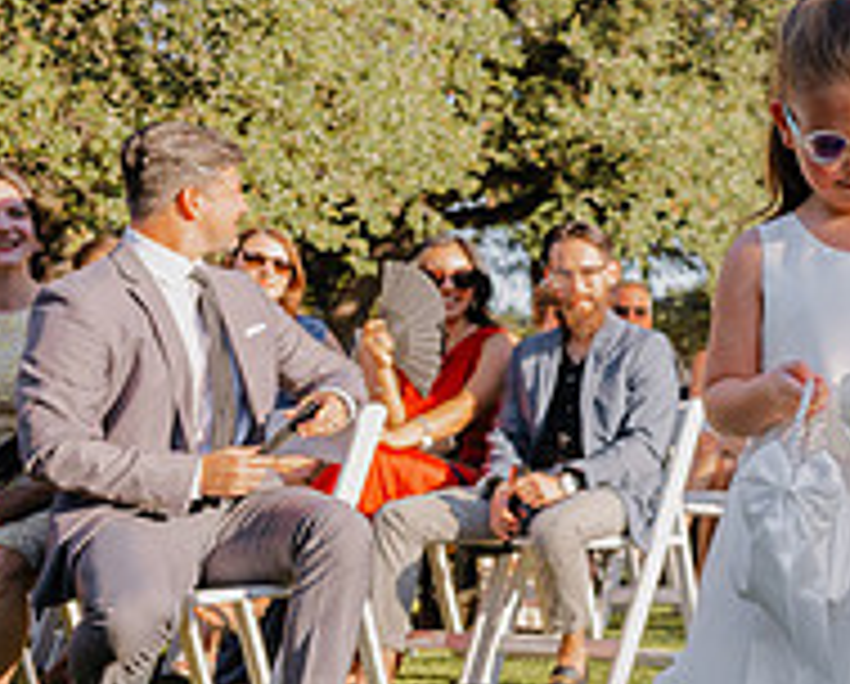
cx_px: 1169
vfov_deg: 22.1
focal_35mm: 69
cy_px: 488
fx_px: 1739
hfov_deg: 23.5
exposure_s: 1/2000
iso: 200
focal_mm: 24
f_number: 2.8
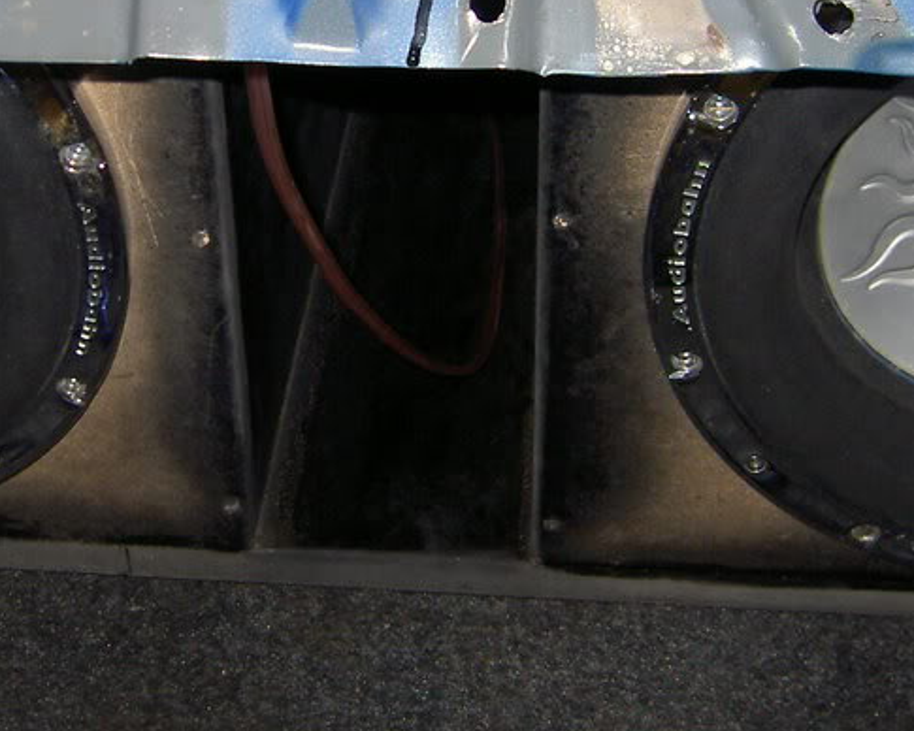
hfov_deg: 27.0
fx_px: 1894
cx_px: 324
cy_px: 234
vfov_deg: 21.8
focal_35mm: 70
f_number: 2.8
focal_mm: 5.6
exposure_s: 1/60
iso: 100
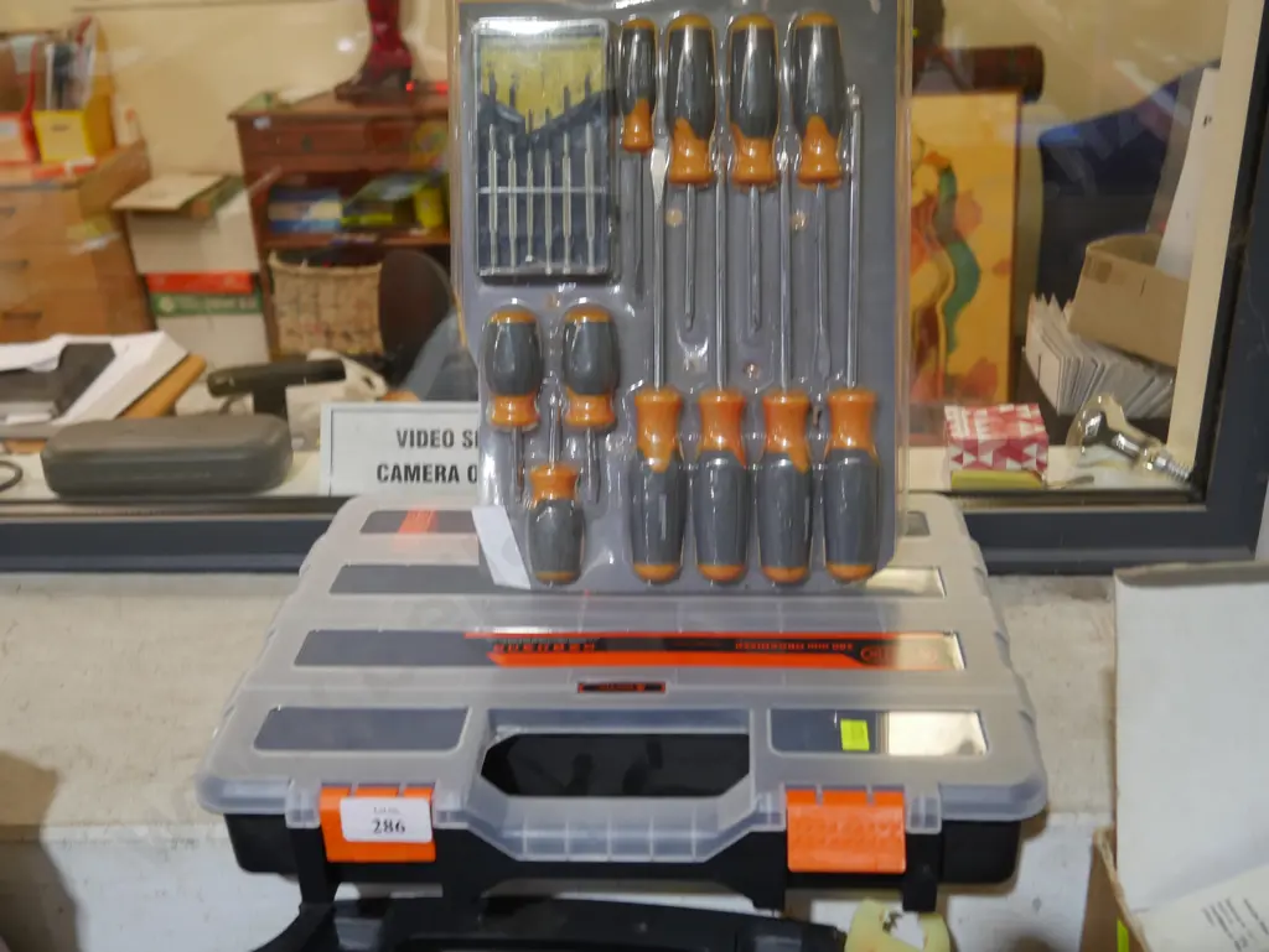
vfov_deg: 37.8
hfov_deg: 49.0
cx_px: 634
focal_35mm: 38
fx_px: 1394
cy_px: 476
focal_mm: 19
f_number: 4.1
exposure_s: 1/60
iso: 640
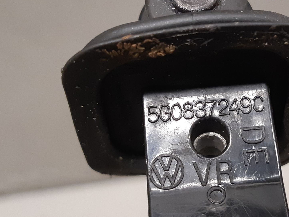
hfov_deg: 49.5
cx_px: 186
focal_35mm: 37
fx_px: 309
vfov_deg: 38.6
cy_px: 120
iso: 200
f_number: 1.7
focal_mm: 3.93
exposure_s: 1/50
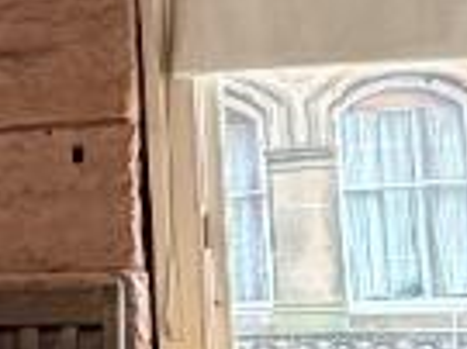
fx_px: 1429
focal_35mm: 106
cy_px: 218
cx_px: -446
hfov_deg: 15.2
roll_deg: +1.3
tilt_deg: +5.0
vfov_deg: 13.9
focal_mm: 2.22
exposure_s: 1/121
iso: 320
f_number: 2.2
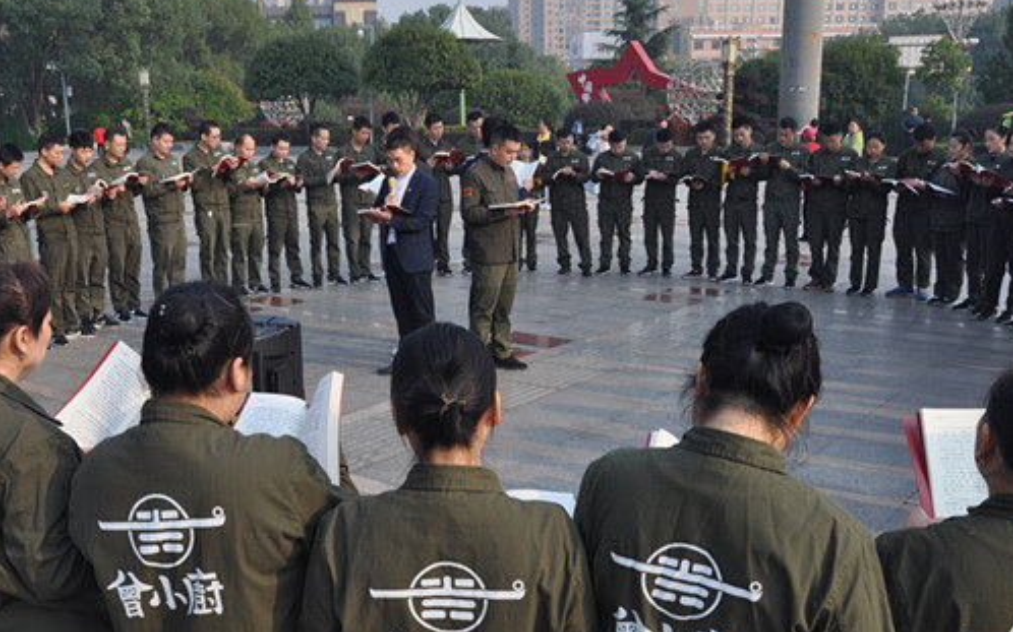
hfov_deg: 50.7
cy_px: 374
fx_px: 1066
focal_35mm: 39
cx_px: 445
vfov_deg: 33.0
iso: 200
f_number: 11
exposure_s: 1/125
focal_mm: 21
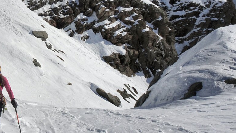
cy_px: 44
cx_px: 34
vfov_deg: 21.4
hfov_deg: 35.5
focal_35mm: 56
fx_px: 351
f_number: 4.5
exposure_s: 1/2000
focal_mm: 5.09
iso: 80
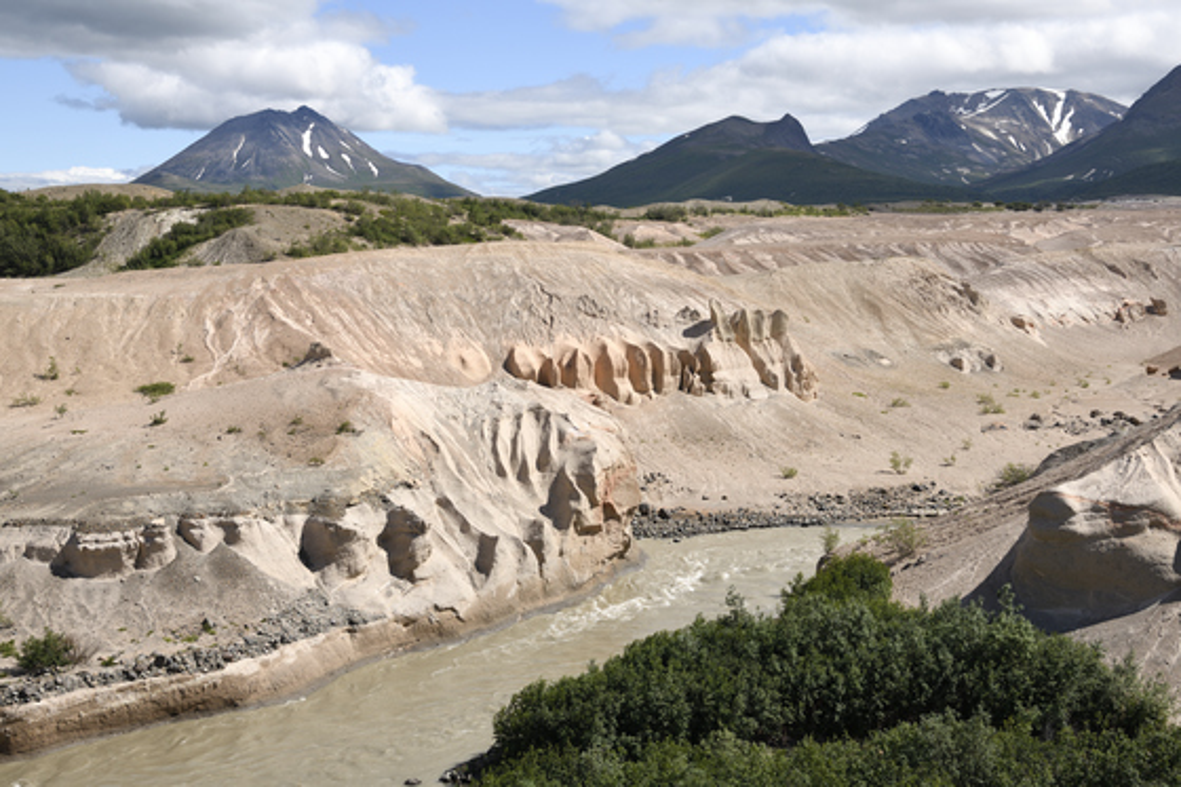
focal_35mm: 48
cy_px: 394
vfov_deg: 28.1
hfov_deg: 41.1
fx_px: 1574
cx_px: 590
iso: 64
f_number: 11
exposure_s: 1/125
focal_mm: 48
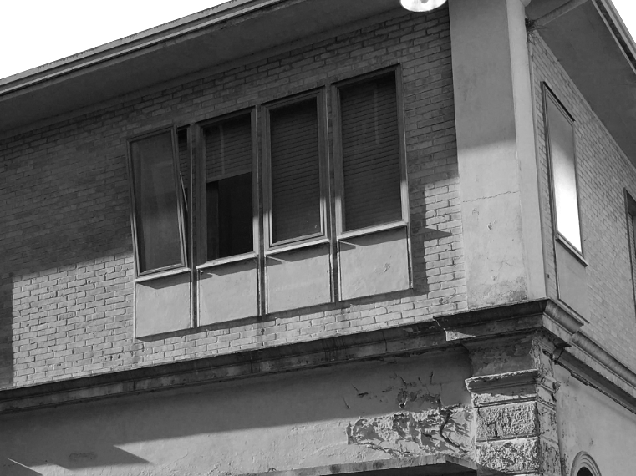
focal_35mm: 61
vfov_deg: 23.7
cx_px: 260
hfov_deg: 31.6
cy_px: 378
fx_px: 1120
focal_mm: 4.2
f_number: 2.2
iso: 25
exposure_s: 1/663
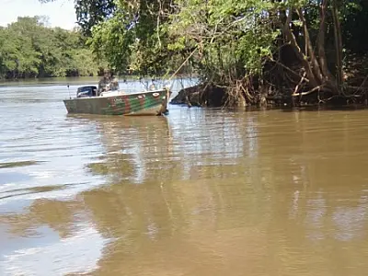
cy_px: 138
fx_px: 1127
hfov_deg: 18.5
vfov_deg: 14.0
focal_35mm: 106
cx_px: 184
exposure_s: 1/125
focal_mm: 18.9
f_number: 5.9
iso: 64
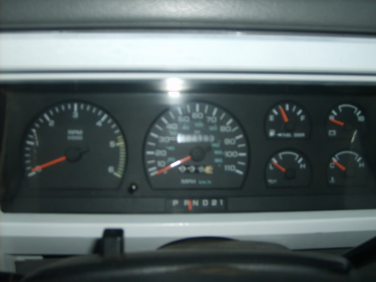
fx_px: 380
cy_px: 141
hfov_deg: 52.6
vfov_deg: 40.7
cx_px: 188
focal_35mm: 35
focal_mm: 5.8
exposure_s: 1/45
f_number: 2.8
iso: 100
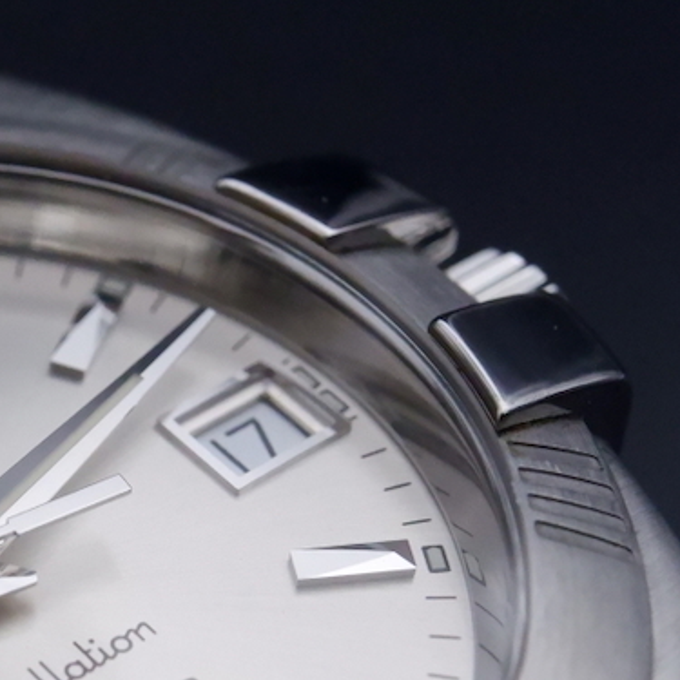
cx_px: -111
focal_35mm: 126
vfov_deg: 13.7
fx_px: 2800
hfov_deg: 13.5
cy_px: 617
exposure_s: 1/4000
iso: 6400
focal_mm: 27.7
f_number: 8
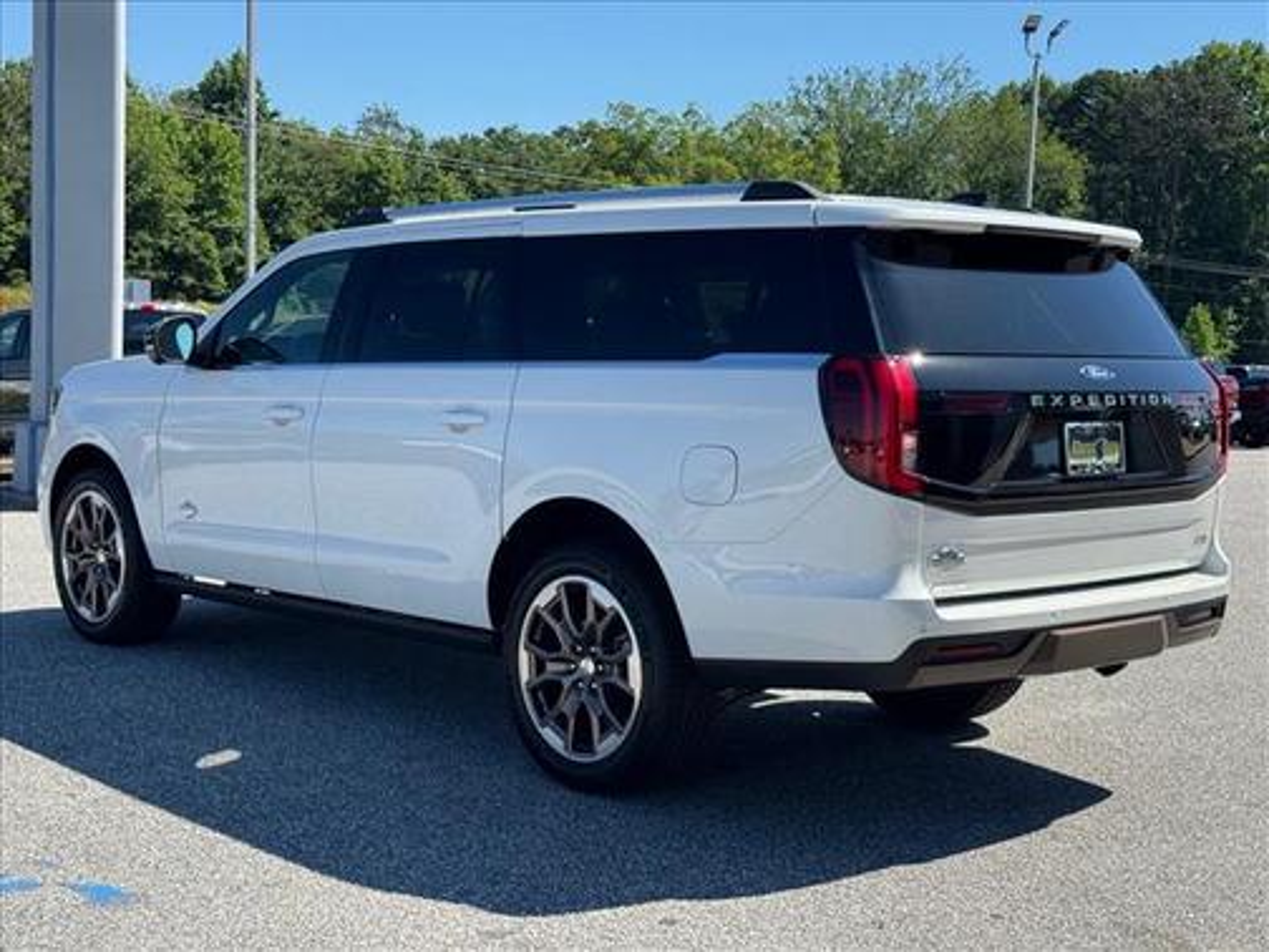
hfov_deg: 39.7
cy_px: 476
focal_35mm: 48
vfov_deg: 30.3
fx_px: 1760
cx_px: 634
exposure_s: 1/2252
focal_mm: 6.76
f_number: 1.78
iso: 64
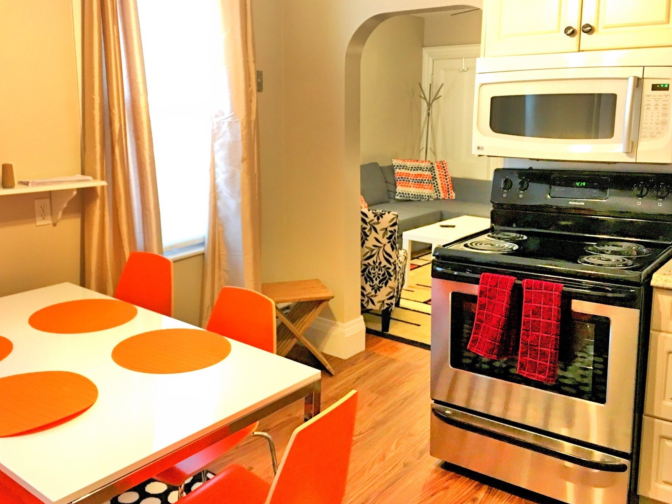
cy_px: 225
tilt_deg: -9.7
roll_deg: -0.2
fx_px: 660
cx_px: 294
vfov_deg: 41.7
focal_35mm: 34
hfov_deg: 53.8
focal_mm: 4.15
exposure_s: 1/15
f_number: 2.2
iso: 100
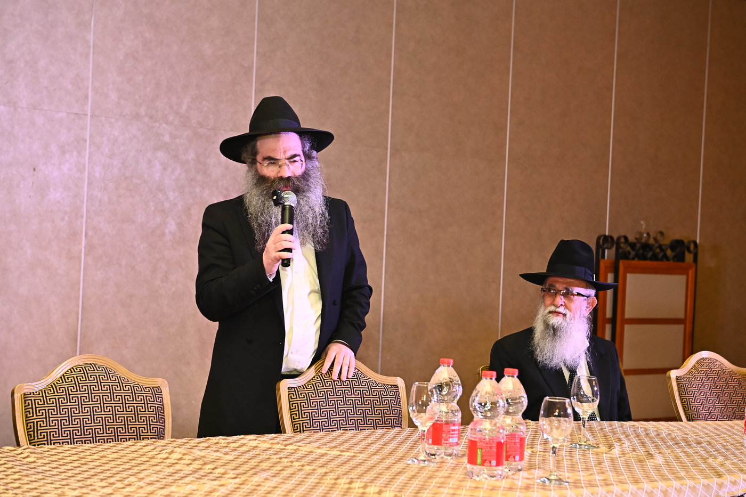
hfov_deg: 32.4
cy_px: 248
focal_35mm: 62
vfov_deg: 21.9
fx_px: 1285
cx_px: 373
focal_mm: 62
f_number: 5
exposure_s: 1/125
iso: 2000
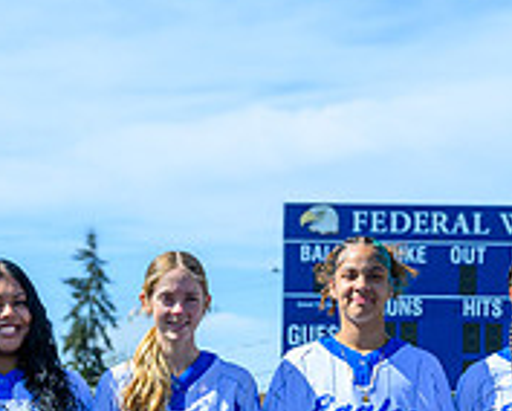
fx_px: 2291
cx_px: 292
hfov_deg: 12.8
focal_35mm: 151
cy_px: 612
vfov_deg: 9.9
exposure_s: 1/320
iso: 64
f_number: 5
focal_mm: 38
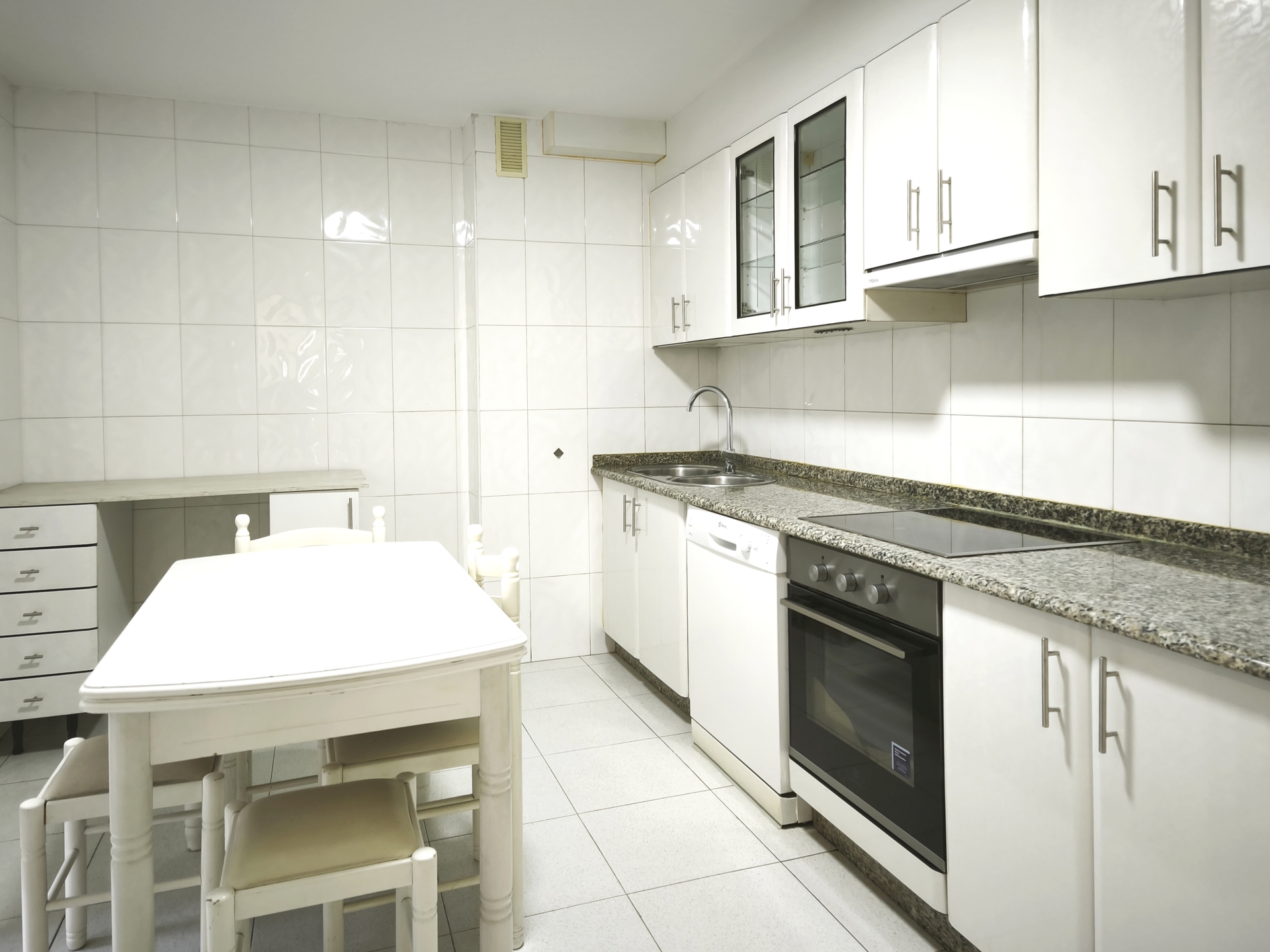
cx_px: 635
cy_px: 476
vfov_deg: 58.9
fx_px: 844
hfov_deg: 73.9
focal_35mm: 23
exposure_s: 1/50
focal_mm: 5.35
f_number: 1.7
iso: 250
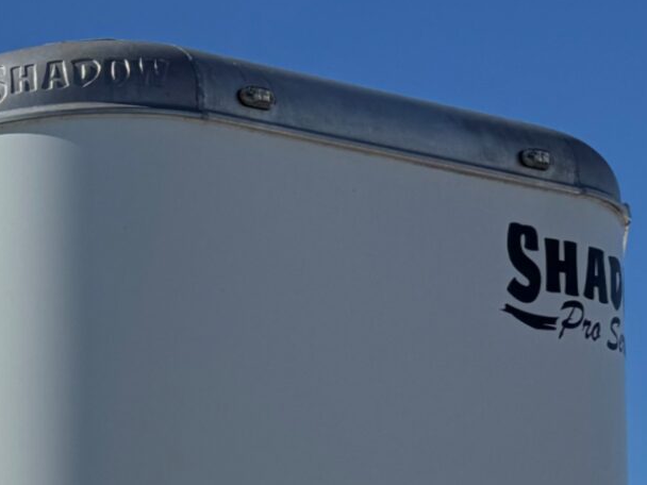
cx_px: -635
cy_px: 692
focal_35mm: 101
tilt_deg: +4.3
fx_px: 1888
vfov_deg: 13.9
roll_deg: -2.3
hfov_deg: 15.6
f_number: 1.78
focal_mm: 6.76
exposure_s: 1/10417
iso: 80
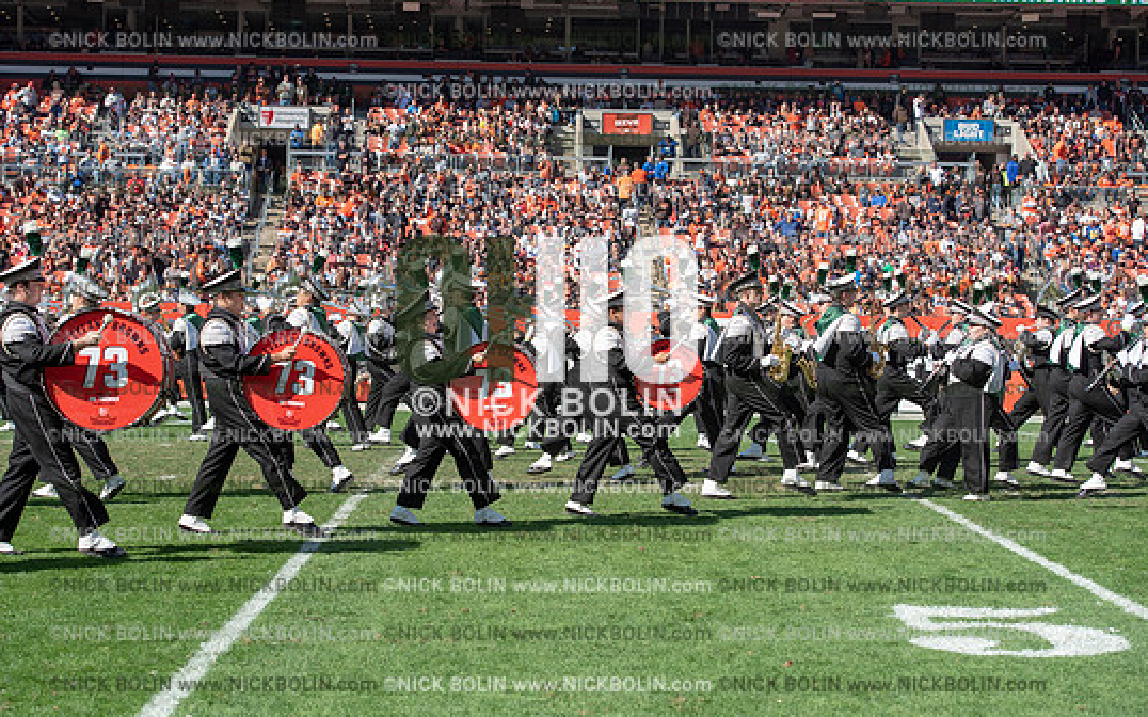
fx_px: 2409
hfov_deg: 26.8
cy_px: 338
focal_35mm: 77
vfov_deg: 16.9
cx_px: 546
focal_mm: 70
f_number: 5
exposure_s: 1/2000
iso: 400
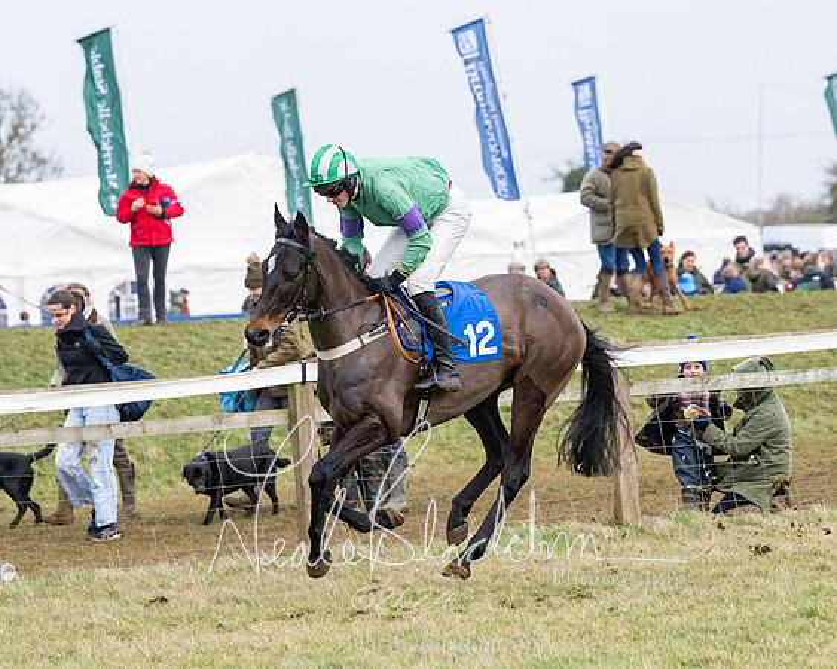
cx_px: 418
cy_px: 334
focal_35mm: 220
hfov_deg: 8.8
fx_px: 5441
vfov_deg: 7.0
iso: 800
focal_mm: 130
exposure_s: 1/1600
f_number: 4
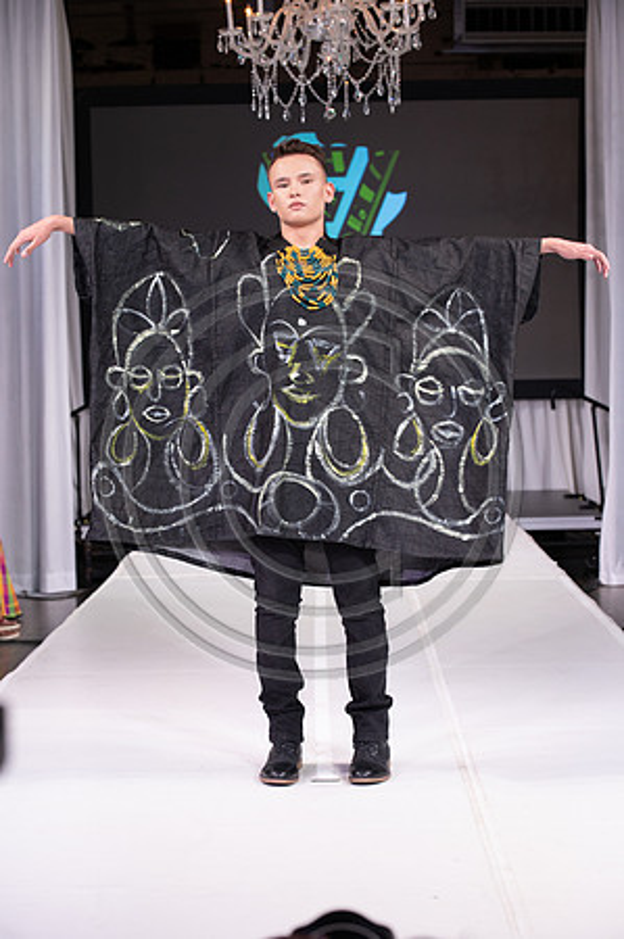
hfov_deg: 19.4
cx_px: 312
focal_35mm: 70
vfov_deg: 28.9
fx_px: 1824
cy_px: 470
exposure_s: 1/400
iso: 2000
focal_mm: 70
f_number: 5.6
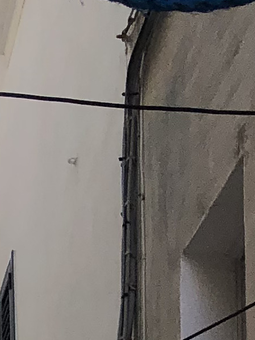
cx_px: -274
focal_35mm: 187
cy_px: 1057
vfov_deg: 8.6
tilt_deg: +6.3
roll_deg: +0.6
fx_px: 1837
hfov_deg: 7.6
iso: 20
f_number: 1.8
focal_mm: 4
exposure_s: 1/1245
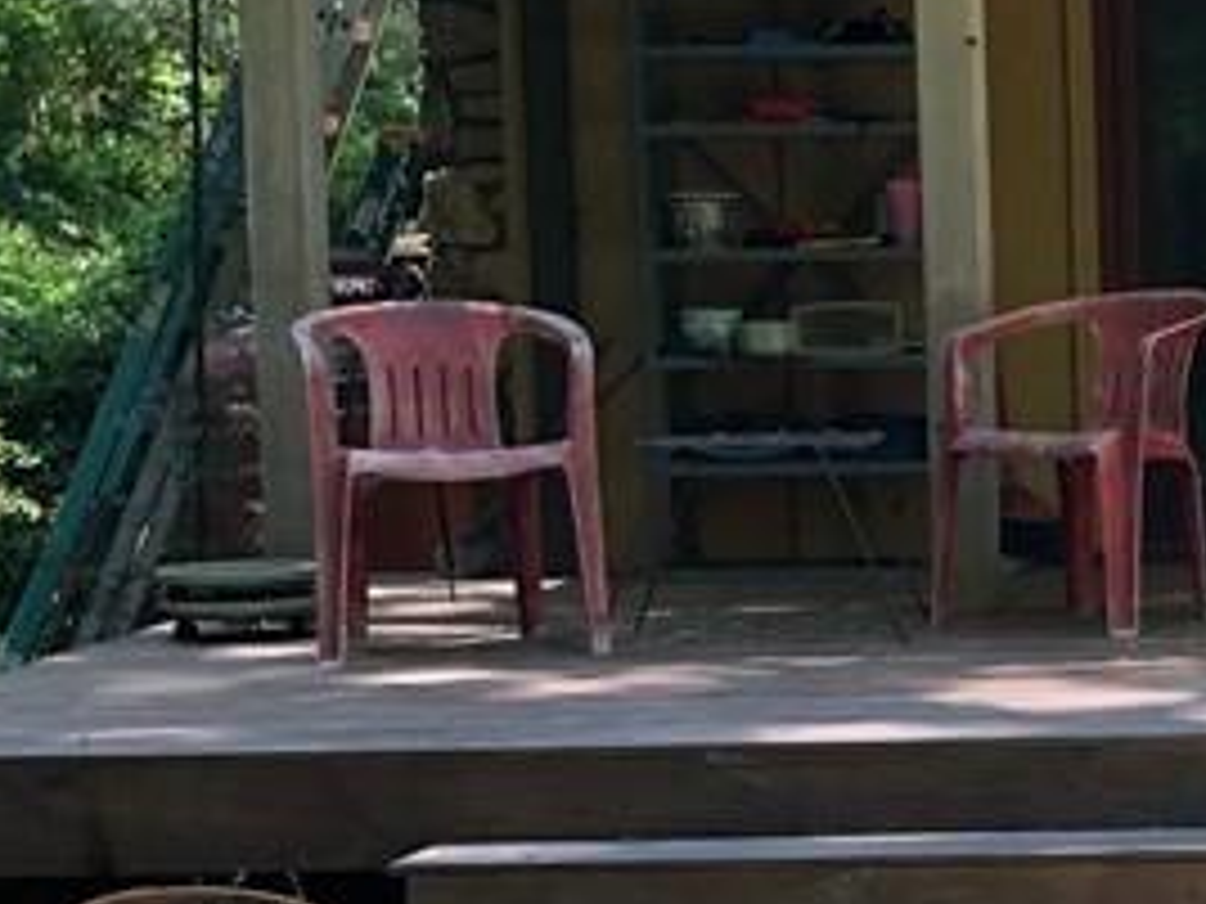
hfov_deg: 17.3
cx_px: 1534
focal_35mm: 107
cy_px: 589
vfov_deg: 13.8
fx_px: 3728
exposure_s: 1/213
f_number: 1.8
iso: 20
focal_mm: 3.99
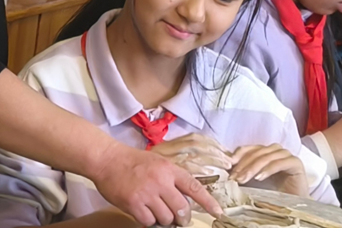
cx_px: -100
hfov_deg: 9.7
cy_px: 56
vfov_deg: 6.6
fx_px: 1975
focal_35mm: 208
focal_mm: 4.84
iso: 250
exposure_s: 1/50.1
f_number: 1.8
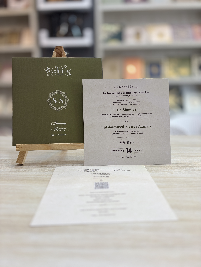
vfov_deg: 67.3
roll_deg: -0.2
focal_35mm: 26
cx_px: 100
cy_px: 134
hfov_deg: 53.1
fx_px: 201
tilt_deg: -13.4
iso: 64
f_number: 1.6
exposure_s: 1/100
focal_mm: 5.96
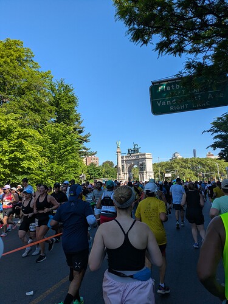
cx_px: 114
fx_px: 220
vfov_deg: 69.4
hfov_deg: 54.9
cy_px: 152
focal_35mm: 25
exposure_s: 1/1340
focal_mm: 5.43
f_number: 1.89
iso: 51
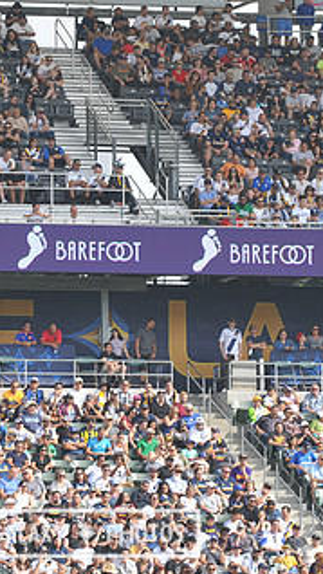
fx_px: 4946
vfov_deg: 6.6
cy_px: 262
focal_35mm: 325
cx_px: 72
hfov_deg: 3.7
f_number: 9
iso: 250
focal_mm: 170
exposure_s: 1/320
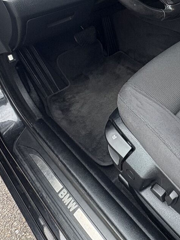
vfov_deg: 44.5
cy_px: 24
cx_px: 172
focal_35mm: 38
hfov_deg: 34.9
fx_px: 263
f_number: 2.2
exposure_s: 1/99
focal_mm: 2.22
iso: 80
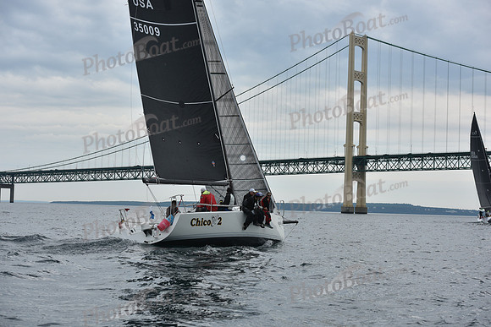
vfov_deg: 19.5
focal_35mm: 70
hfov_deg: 28.8
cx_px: 246
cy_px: 164
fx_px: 955
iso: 250
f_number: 6.3
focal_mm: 70
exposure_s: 1/800
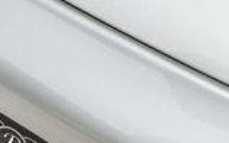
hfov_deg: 8.0
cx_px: 34
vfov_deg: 4.9
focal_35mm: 262
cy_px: -134
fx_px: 1635
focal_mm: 59
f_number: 8
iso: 200
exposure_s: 1/160
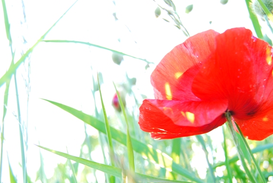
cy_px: 105
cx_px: 130
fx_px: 357
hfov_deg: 41.9
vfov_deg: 28.7
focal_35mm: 47
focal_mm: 22
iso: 400
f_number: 4
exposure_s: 1/100
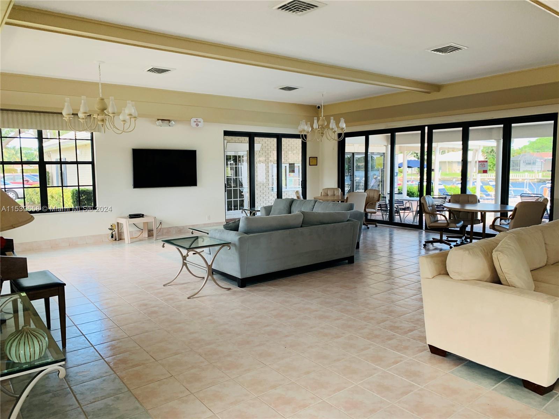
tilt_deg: -5.9
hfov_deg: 67.3
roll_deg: +0.5
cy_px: 210
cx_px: 280
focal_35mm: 26
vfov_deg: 53.1
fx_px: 420
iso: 80
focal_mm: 4.25
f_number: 1.8
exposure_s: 1/121
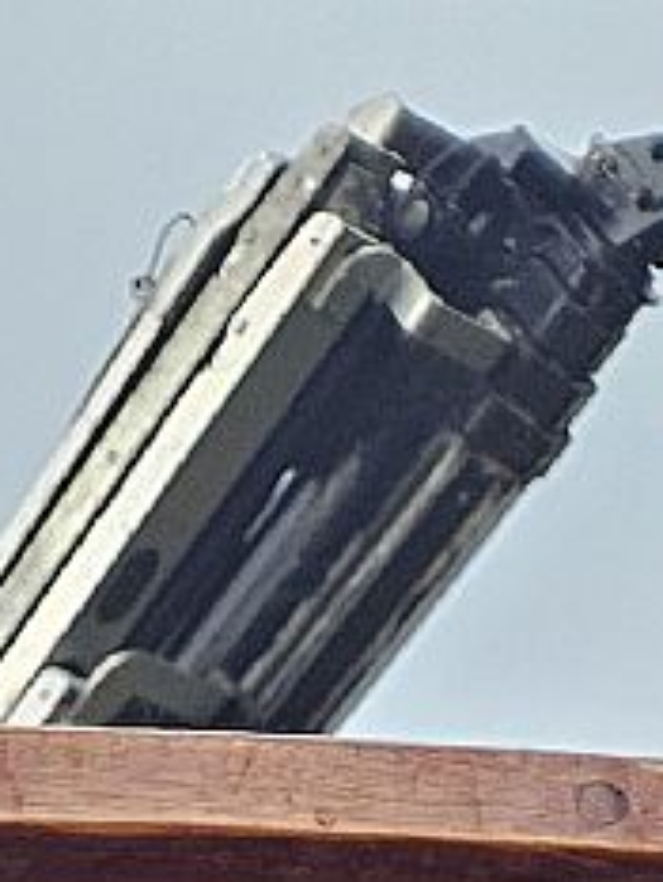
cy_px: 2631
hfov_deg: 9.6
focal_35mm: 142
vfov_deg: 10.2
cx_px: -758
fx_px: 3623
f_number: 1.8
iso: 200
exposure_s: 1/180
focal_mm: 5.4
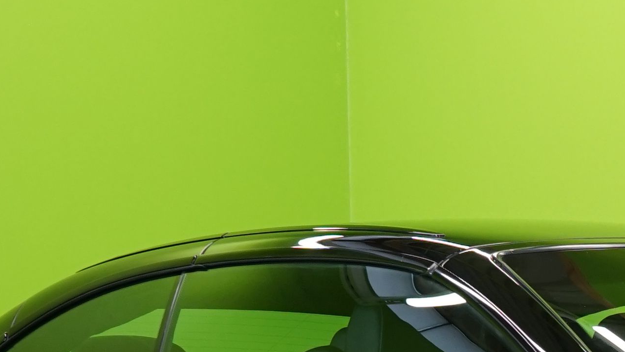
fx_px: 2850
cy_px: 630
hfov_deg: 12.2
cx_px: 806
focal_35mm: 172
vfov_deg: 6.9
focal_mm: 35
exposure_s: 1/30
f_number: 6.3
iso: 640
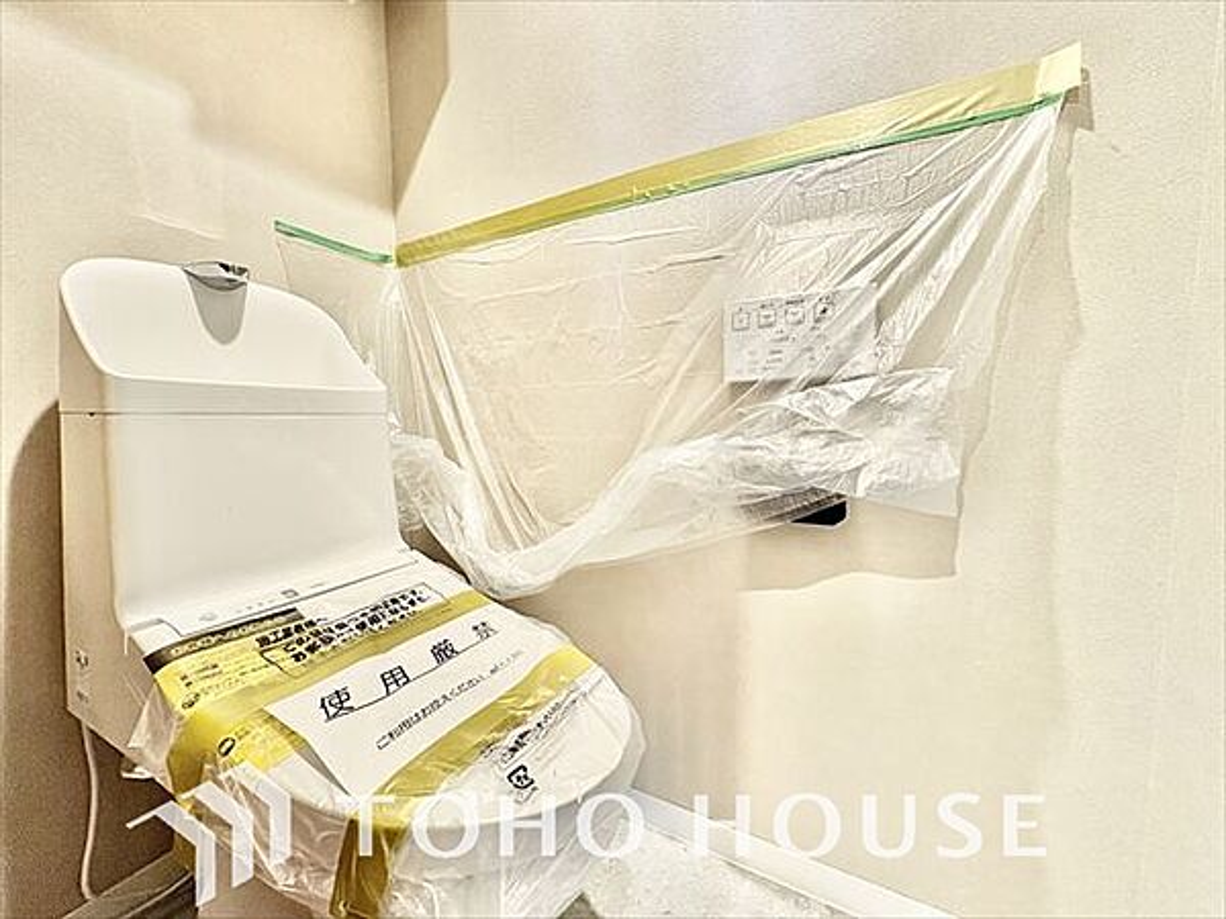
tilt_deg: -4.4
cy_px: 460
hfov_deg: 102.1
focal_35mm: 14
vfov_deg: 85.7
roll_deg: +1.3
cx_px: 613
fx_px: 496
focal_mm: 2.22
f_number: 2.2
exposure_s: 1/50
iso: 320
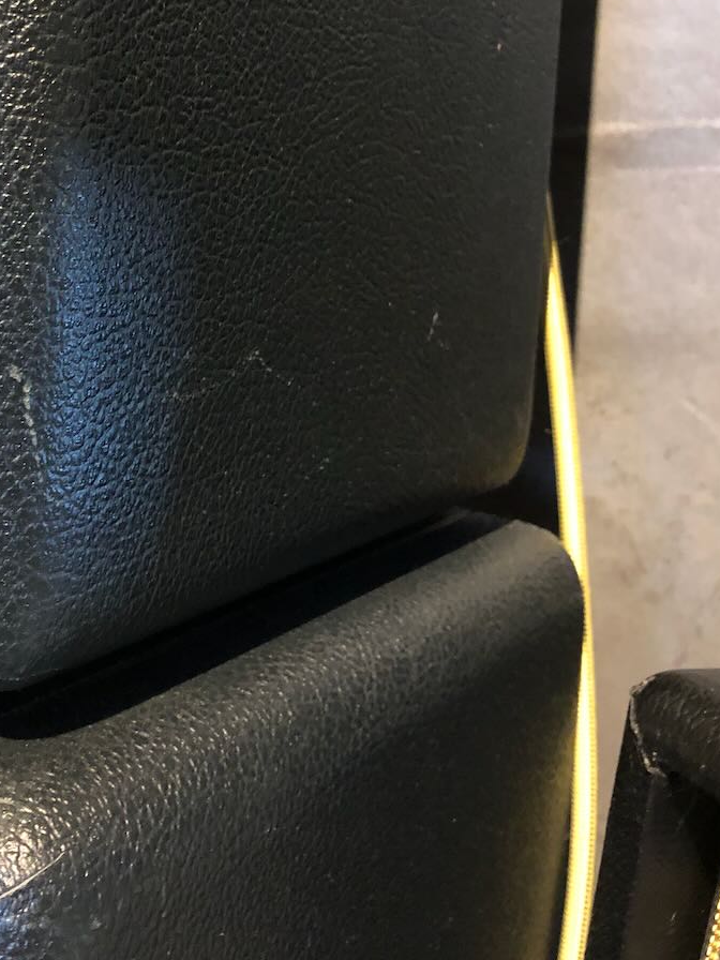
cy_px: 309
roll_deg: -2.2
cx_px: 252
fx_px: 1109
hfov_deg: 35.7
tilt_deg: -6.1
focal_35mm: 40
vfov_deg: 46.0
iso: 125
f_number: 1.8
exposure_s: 1/4
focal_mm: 4
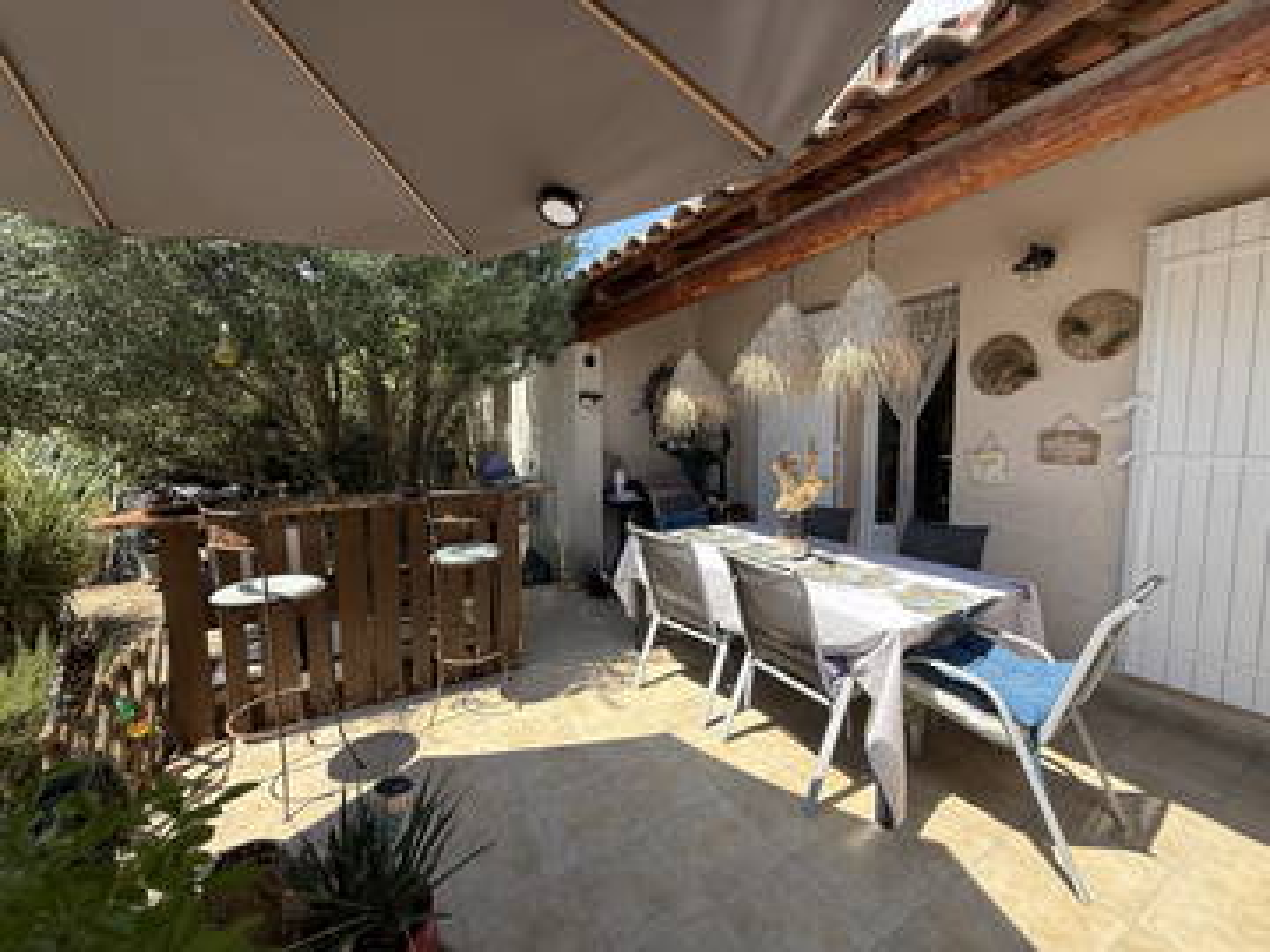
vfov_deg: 85.7
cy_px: 476
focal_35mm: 14
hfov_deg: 102.1
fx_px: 514
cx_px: 635
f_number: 2.2
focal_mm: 2.22
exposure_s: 1/820
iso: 64
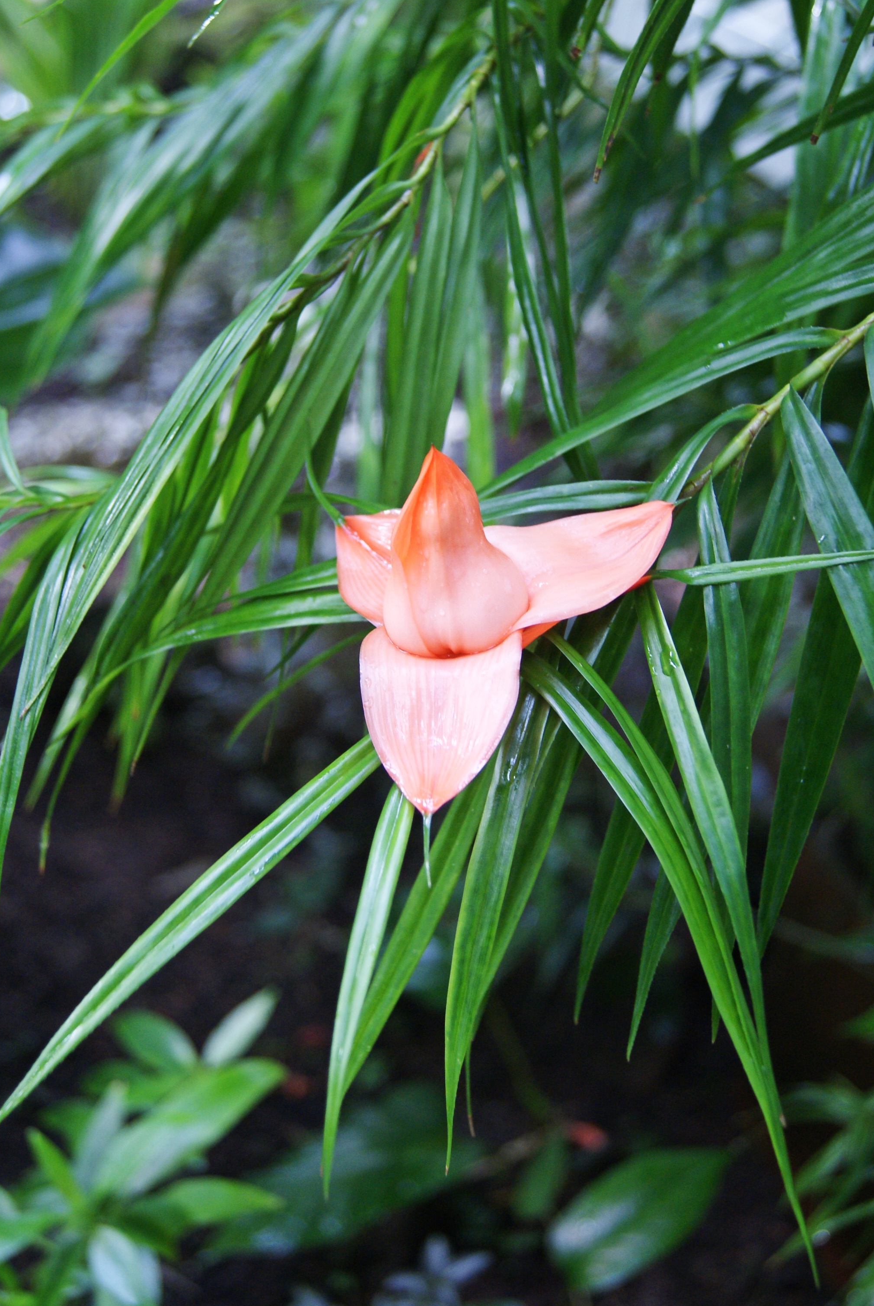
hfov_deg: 27.1
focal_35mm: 50
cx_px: 429
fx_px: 1815
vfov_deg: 39.5
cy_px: 573
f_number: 4
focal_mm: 26
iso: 400
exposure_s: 1/40
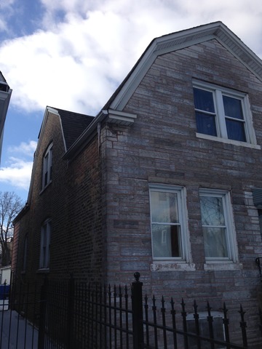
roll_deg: +1.4
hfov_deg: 42.9
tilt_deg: +17.3
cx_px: 131
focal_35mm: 33
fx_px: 333
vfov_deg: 55.4
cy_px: 174
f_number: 2.4
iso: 50
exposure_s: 1/1355
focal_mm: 4.12
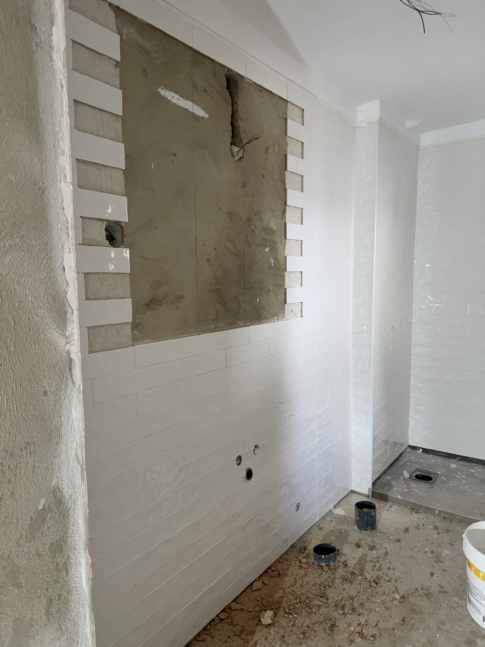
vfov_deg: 71.6
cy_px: 324
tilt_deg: -5.1
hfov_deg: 56.8
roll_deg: -1.2
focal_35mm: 24
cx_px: 242
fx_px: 448
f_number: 1.78
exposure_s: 1/100
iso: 160
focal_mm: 6.76
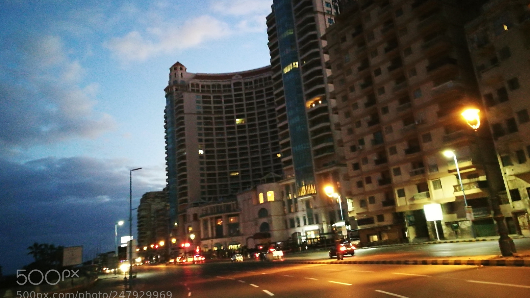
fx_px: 422
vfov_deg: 38.8
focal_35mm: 30
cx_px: 266
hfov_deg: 64.3
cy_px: 119
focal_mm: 4.5
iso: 2500
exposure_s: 1/16.7
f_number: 2.2
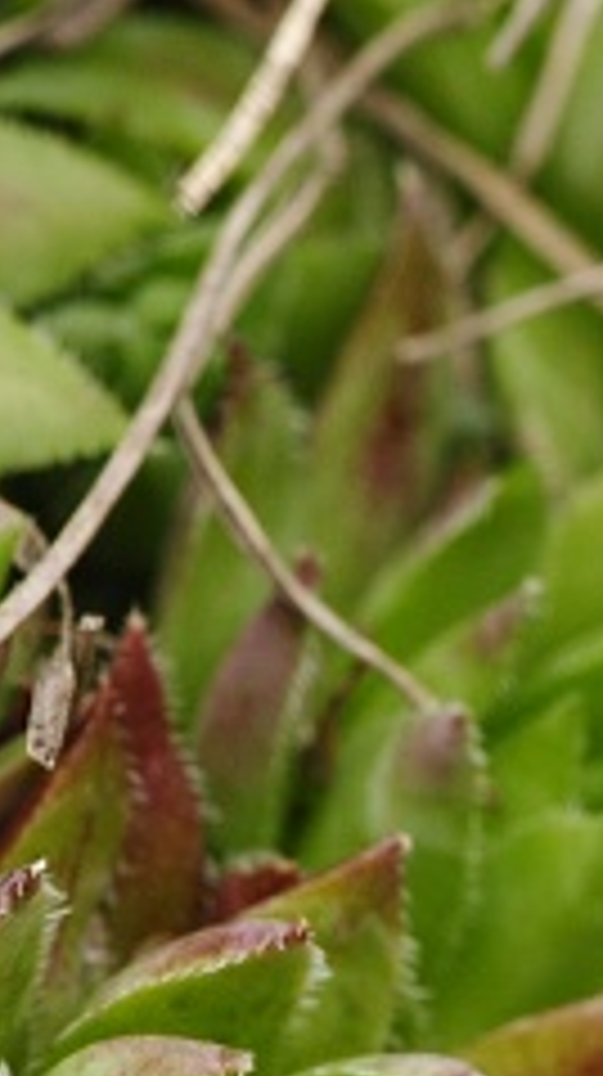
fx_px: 12759
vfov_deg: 4.8
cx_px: 846
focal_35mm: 448
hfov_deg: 2.7
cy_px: 1130
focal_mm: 85
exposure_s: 1/160
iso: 400
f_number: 9
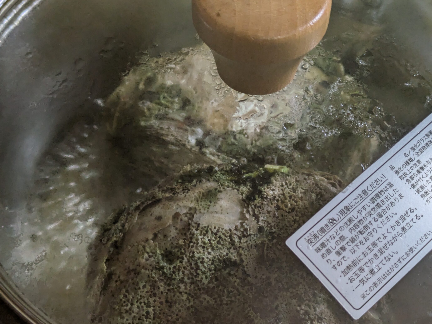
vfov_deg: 23.3
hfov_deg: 30.7
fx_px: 787
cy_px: 172
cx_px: 238
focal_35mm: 63
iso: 90
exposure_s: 1/30
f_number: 1.89
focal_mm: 5.43
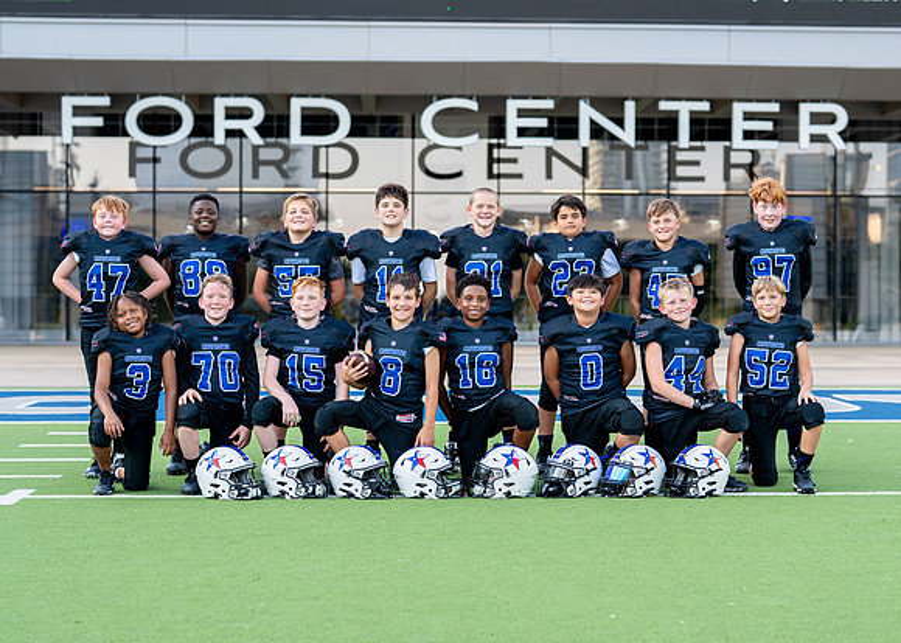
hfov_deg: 28.1
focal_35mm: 70
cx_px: 509
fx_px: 1797
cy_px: 332
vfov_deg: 20.3
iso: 200
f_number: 2
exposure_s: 1/800
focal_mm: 50
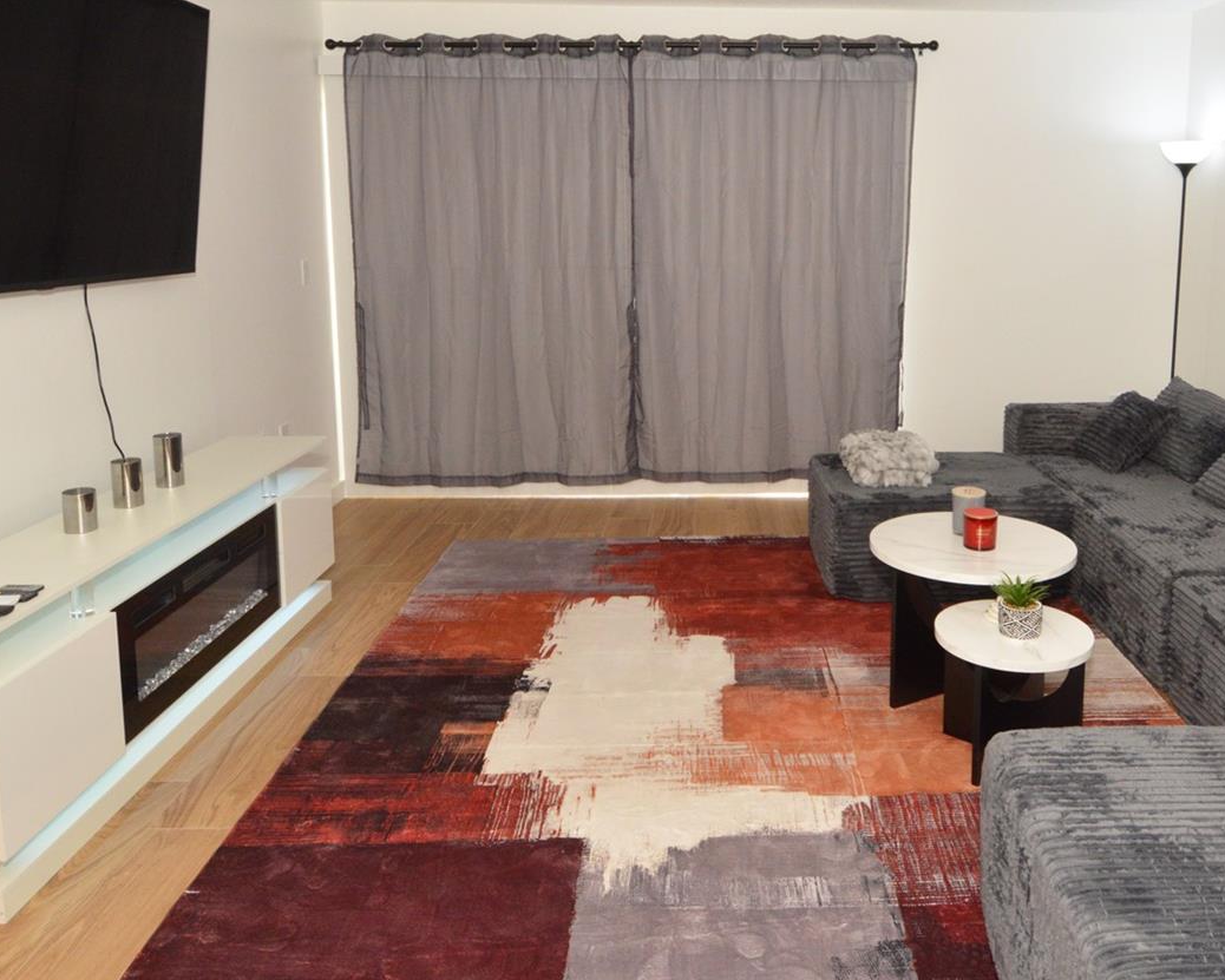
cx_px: 747
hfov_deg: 65.3
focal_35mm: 26
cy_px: 361
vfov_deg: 54.3
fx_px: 943
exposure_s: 1/60
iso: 800
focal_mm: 12
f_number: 9
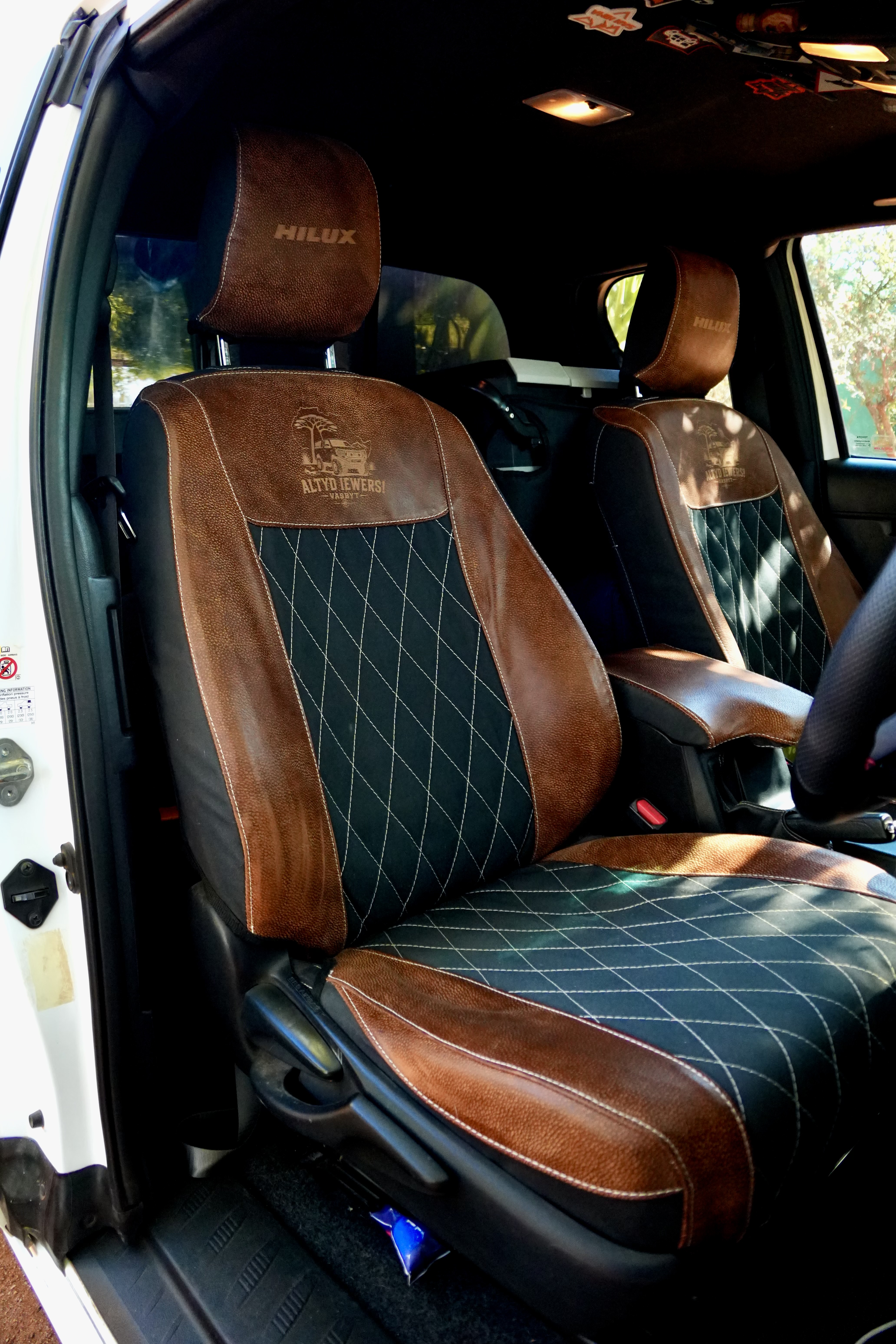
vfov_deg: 73.7
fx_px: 896
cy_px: 672
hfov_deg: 53.1
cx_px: 448
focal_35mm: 24
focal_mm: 16
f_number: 3.5
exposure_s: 1/125
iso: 2500
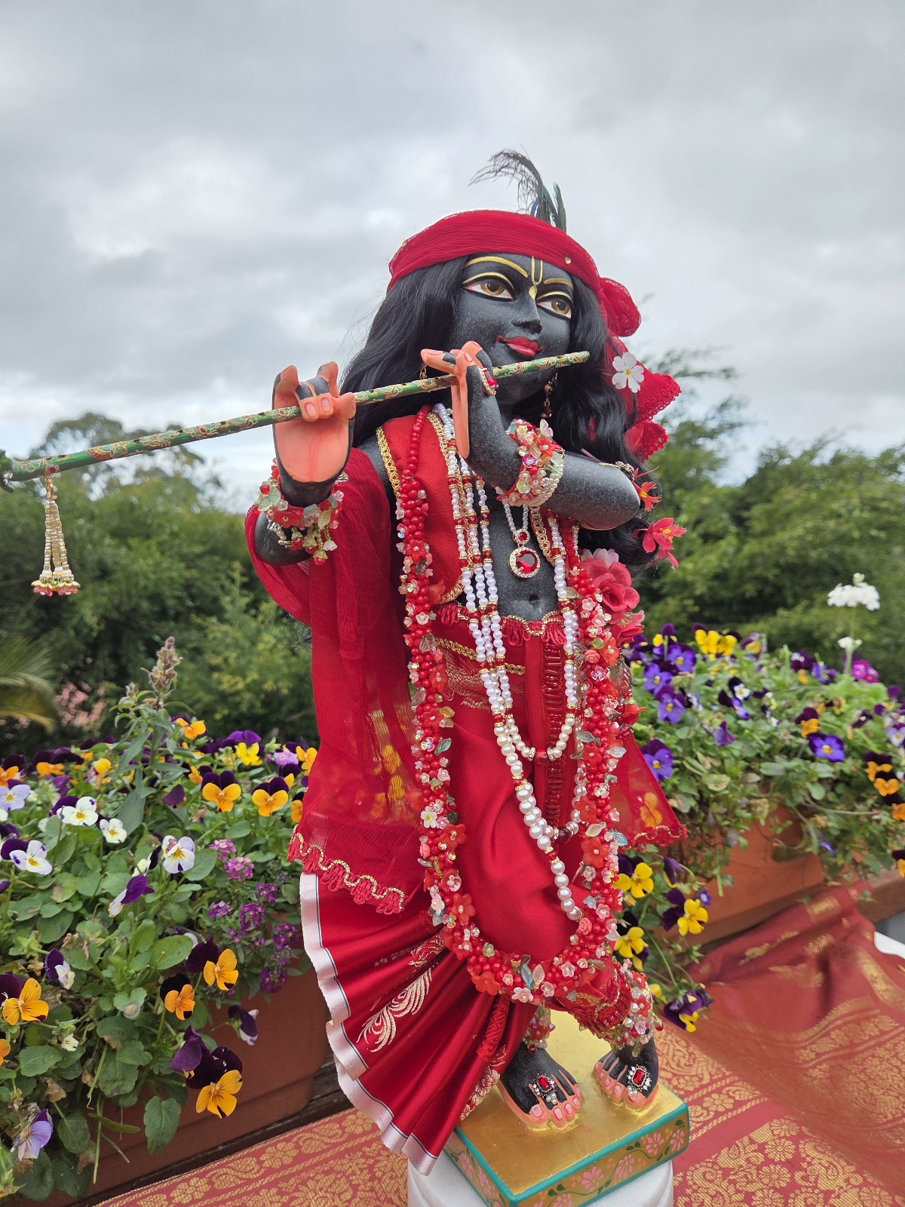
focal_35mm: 23
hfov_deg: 58.9
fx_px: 802
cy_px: 604
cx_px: 452
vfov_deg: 73.9
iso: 80
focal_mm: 5.4
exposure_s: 1/1429
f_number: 1.8
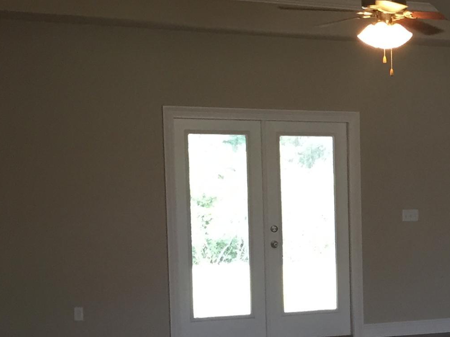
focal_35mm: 87
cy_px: 282
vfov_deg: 16.8
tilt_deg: -2.7
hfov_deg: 20.3
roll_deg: -1.3
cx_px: 606
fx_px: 1131
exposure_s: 1/30
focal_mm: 4.15
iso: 40
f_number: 2.2
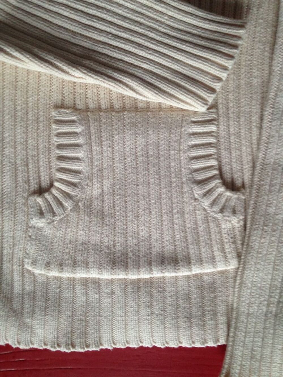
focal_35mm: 33
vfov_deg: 55.3
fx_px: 360
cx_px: 142
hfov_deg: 43.0
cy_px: 188
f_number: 2.4
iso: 160
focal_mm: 4.12
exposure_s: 1/20
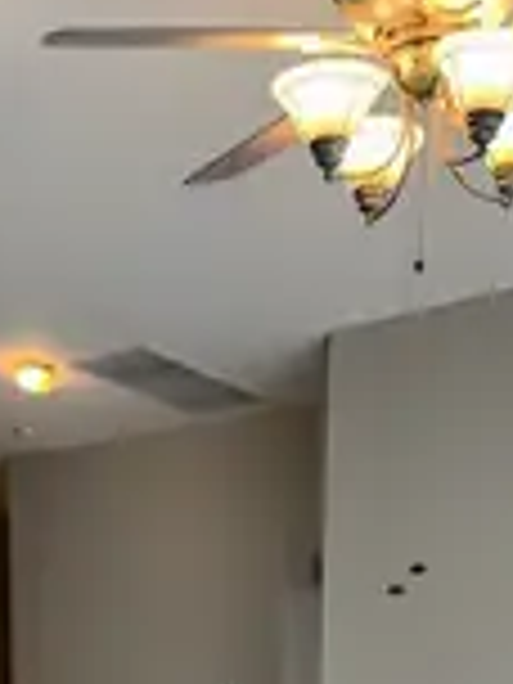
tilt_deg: -8.3
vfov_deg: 27.0
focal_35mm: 63
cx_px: 166
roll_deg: +0.0
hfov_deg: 23.2
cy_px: 832
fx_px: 1245
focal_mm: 6.76
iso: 160
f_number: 1.78
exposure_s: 1/228
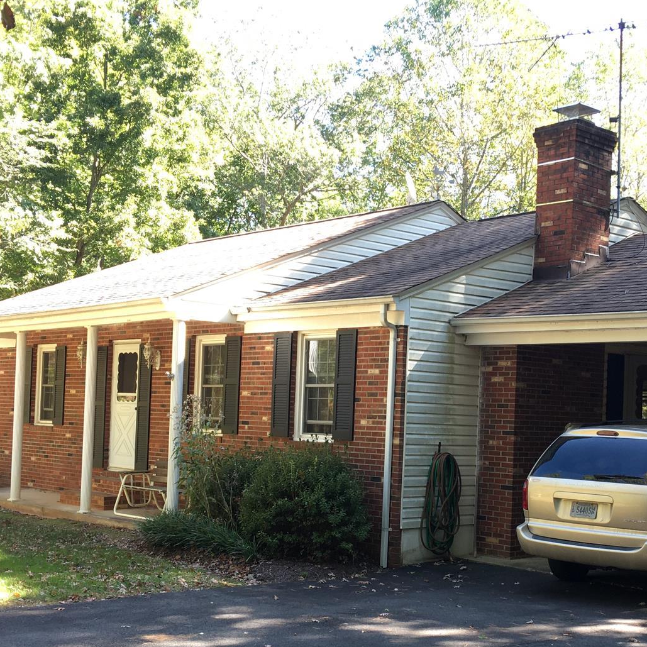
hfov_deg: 33.2
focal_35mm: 51
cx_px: 409
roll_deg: -1.8
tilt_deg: +1.1
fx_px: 1078
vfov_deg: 33.2
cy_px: 421
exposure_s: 1/60
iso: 25
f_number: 2.2
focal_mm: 4.15
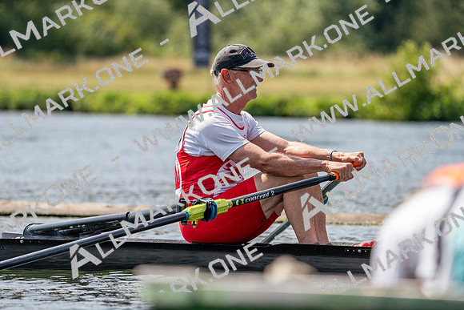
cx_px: 232
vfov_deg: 3.9
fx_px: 4551
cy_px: 155
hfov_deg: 5.8
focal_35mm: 353
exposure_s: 1/1600
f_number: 6.3
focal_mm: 353
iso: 250
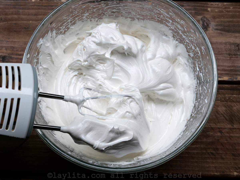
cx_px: 120
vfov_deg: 26.1
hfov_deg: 34.3
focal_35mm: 56
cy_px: 90
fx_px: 388
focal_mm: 28
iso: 640
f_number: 11
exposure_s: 1/60
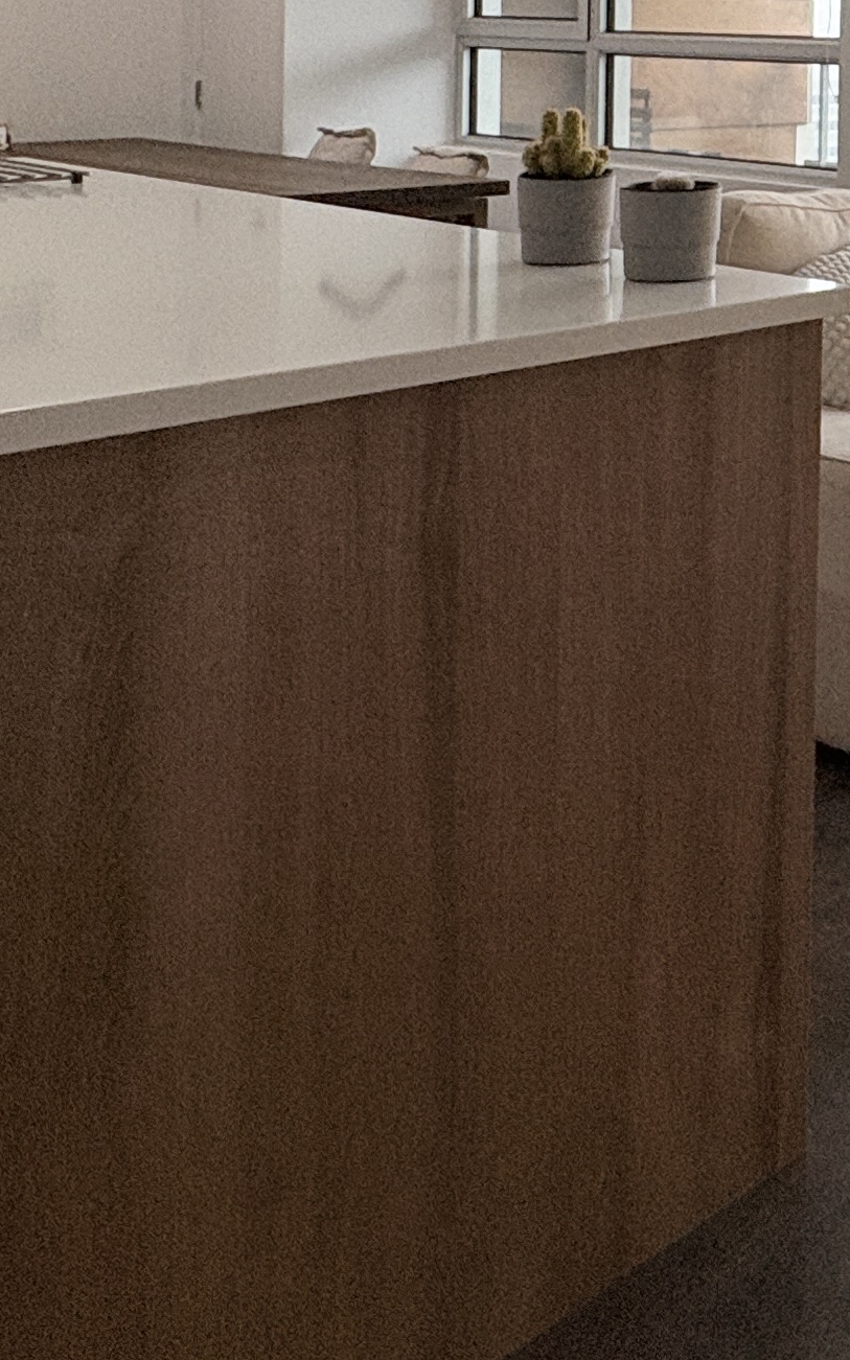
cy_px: 57
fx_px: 1705
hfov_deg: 23.6
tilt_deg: -0.7
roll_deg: -0.7
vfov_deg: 39.3
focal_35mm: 46
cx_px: 1191
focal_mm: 2.22
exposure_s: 1/120
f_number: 2.2
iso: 80
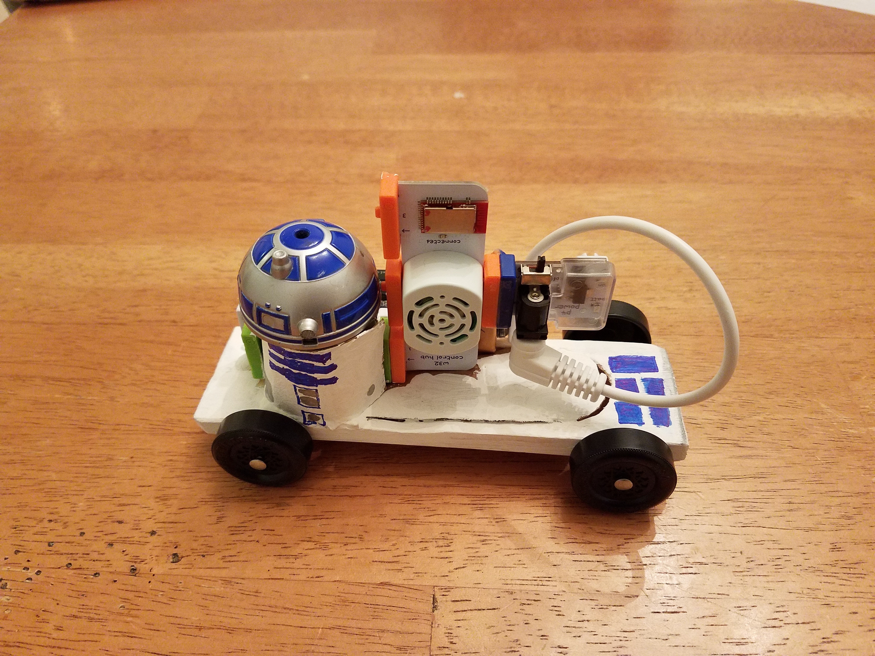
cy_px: 328
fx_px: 657
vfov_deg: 53.1
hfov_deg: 67.3
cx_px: 438
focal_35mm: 26
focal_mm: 4.2
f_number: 1.7
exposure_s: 1/24
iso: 200
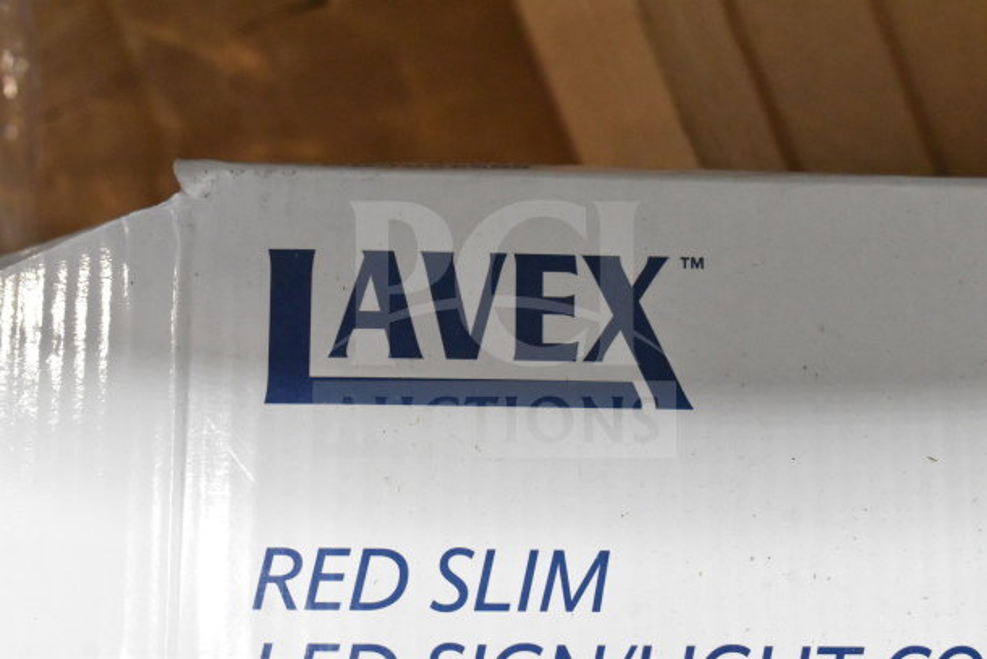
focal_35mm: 69
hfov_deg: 29.2
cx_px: 494
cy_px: 330
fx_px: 1892
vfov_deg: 19.7
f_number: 8
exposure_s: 1/250
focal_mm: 46
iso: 6400
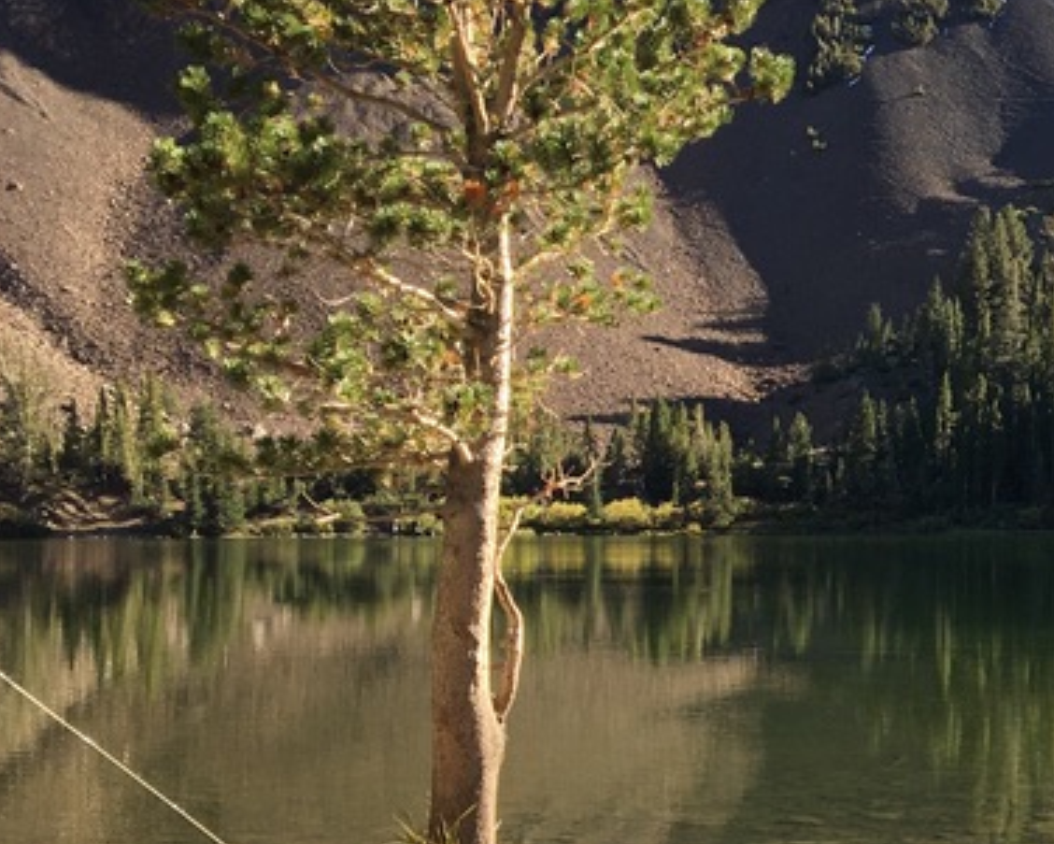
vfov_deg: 19.9
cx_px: 1351
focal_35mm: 77
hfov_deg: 22.3
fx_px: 2403
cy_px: 482
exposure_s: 1/620
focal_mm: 4.15
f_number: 2.2
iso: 25
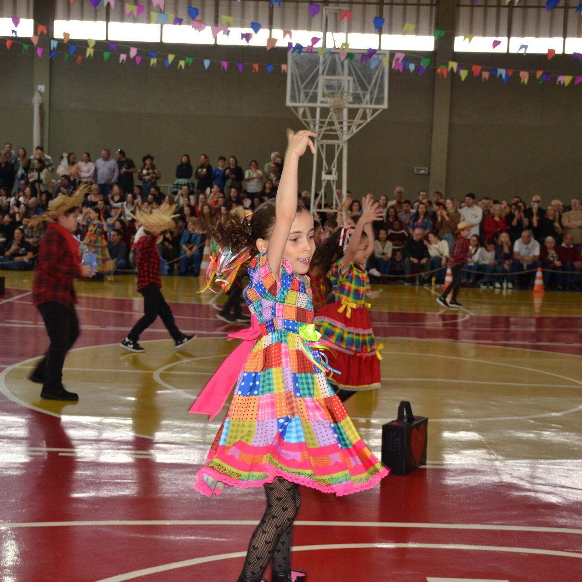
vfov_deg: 29.6
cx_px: 268
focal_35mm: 58
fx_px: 1103
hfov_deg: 29.5
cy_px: 289
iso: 400
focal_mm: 30
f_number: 4
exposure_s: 1/80
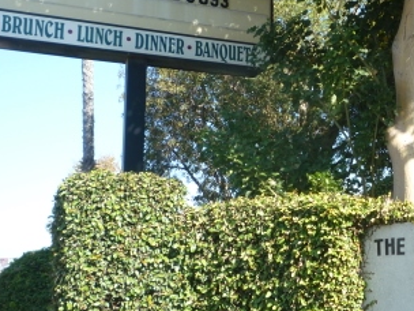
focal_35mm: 61
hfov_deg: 30.0
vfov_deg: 24.0
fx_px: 730
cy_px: 146
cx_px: 388
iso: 80
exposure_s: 1/200
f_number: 3.3
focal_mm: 5.2
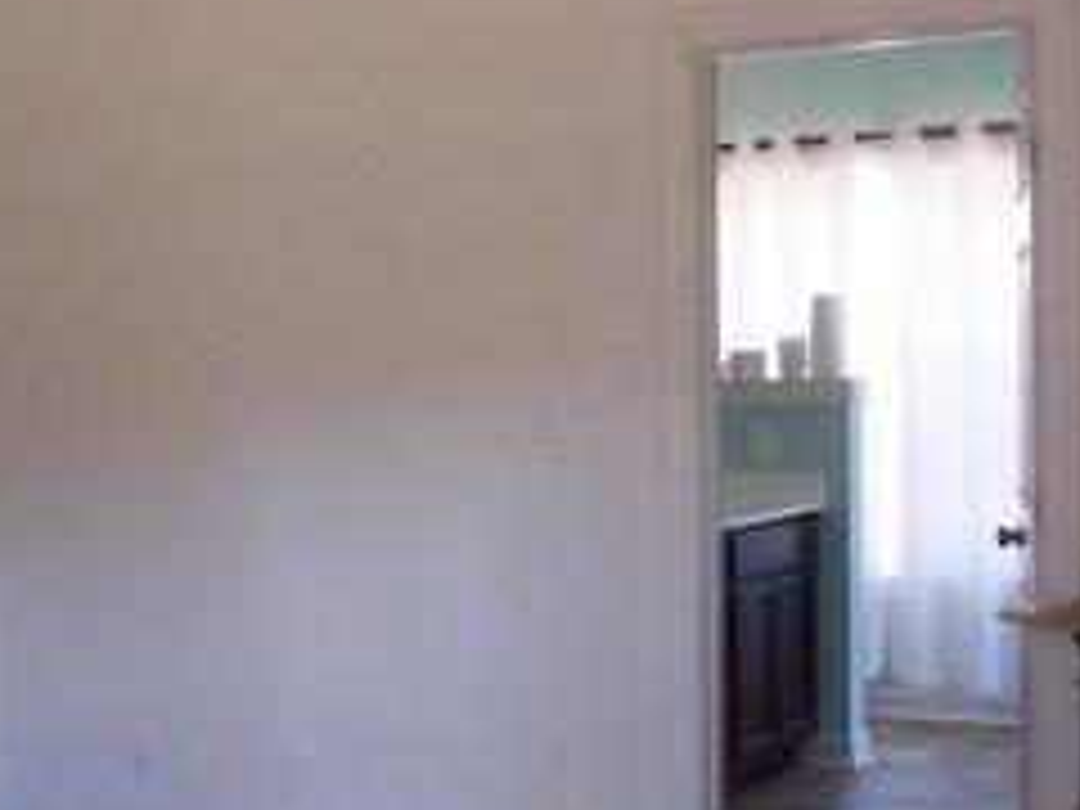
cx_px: 540
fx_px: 2870
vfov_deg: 16.1
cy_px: 405
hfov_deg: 21.3
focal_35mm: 92
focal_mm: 6.3
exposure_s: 1/15
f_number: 2.8
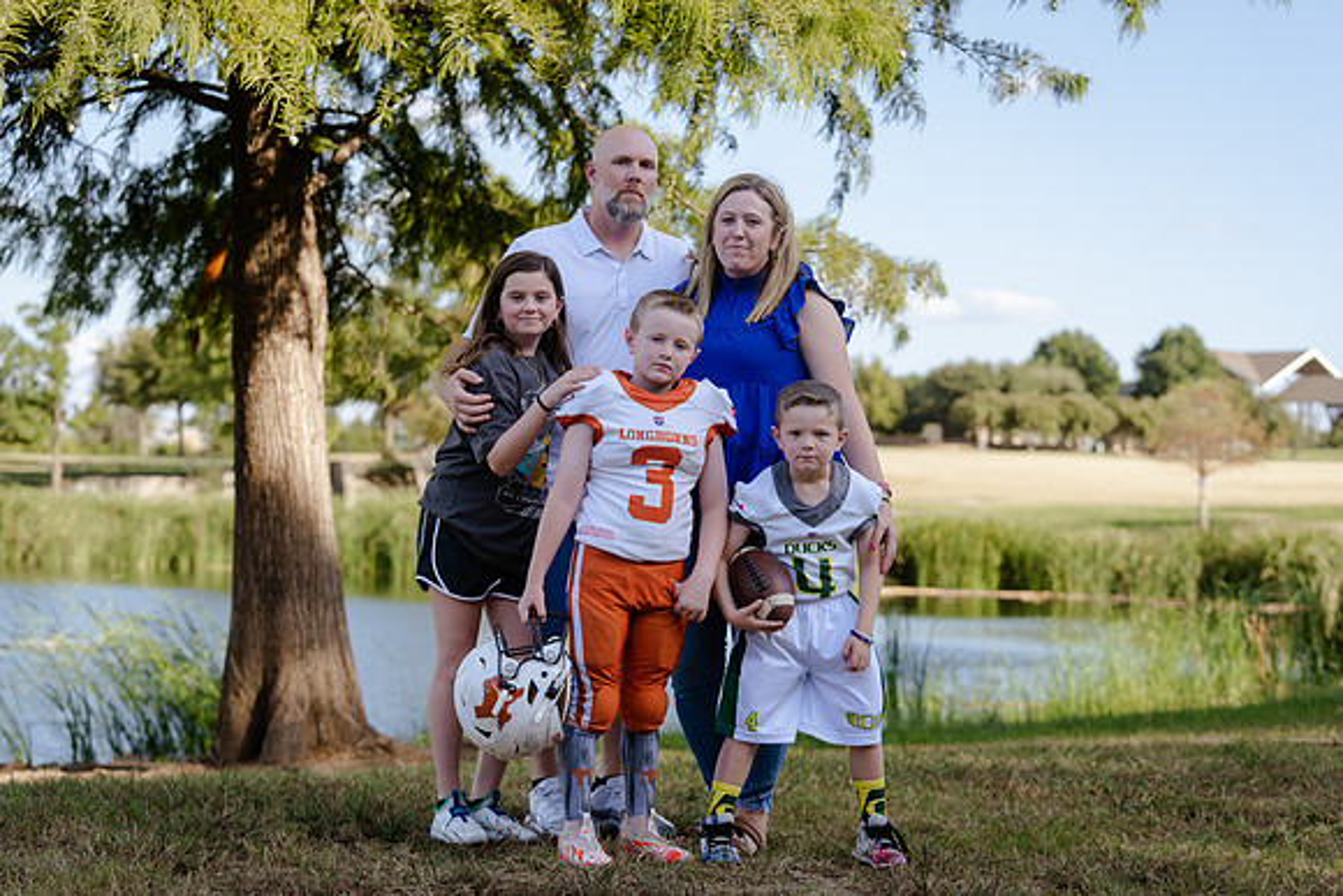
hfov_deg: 28.8
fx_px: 2612
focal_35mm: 70
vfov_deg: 19.5
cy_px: 448
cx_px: 672
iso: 100
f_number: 3.5
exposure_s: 1/320
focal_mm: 70
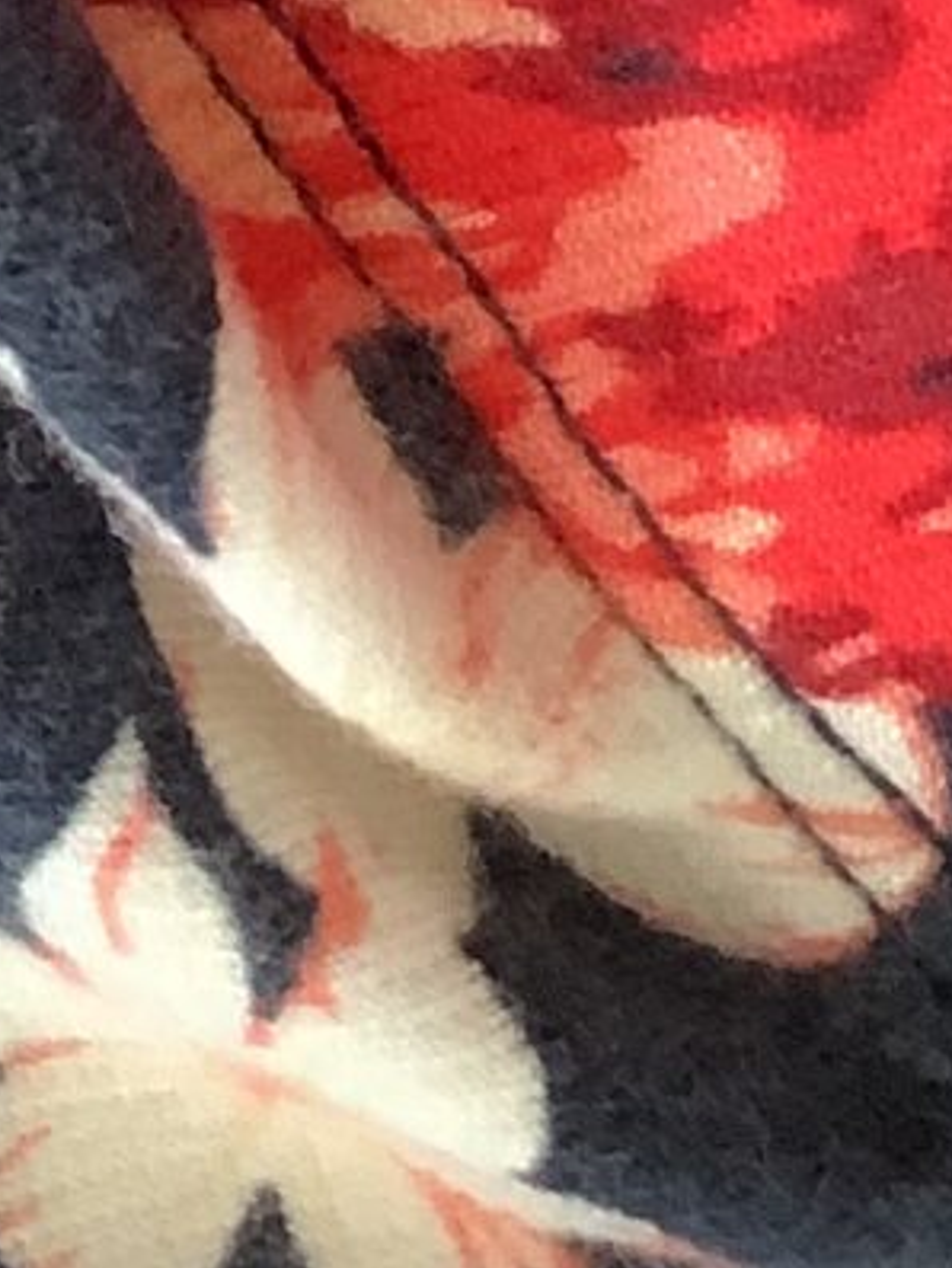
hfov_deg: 9.0
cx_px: -511
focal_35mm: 160
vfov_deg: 10.4
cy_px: -1945
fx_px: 5864
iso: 160
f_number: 2.4
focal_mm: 3.3
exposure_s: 1/60
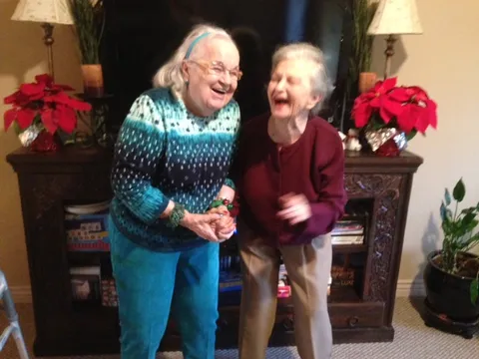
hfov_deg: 55.4
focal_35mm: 33
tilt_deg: -15.9
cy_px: 180
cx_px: 240
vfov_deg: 42.9
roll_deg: -1.2
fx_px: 457
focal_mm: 4.1
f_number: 2.4
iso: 500
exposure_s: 1/15
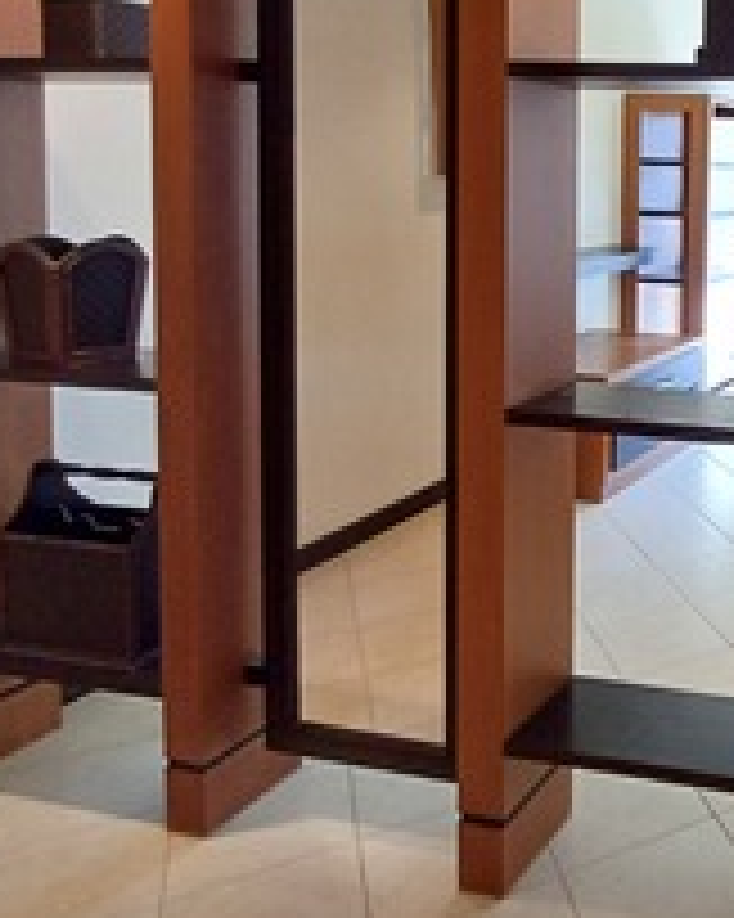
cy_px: 263
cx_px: 894
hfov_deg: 33.7
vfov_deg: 50.0
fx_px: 951
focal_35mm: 35
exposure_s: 1/50
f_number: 2.2
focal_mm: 1.64
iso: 250
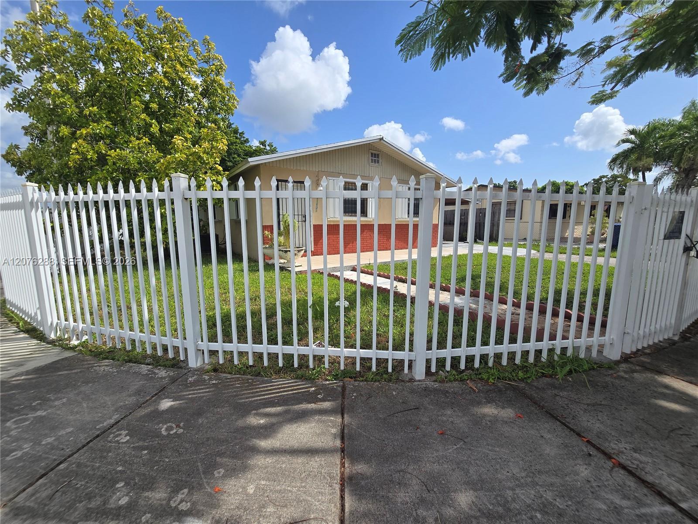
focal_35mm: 13
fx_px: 262
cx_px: 349
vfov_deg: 89.9
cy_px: 262
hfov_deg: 106.2
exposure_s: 1/2782
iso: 50
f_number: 2.2
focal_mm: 2.2
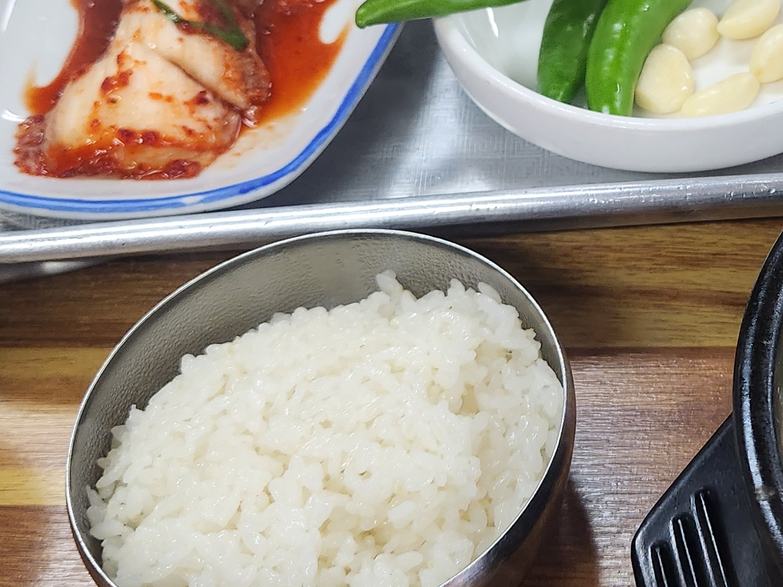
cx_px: 747
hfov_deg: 28.7
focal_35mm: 64
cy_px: 126
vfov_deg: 22.6
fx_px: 1447
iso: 250
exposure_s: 1/120
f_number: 1.8
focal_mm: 5.4
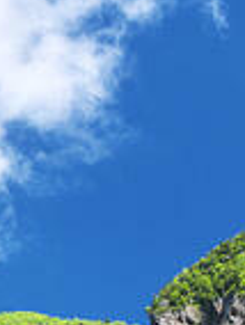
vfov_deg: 13.8
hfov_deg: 10.1
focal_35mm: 142
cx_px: -147
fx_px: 1336
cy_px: 238
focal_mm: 35
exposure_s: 1/40
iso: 100
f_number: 10
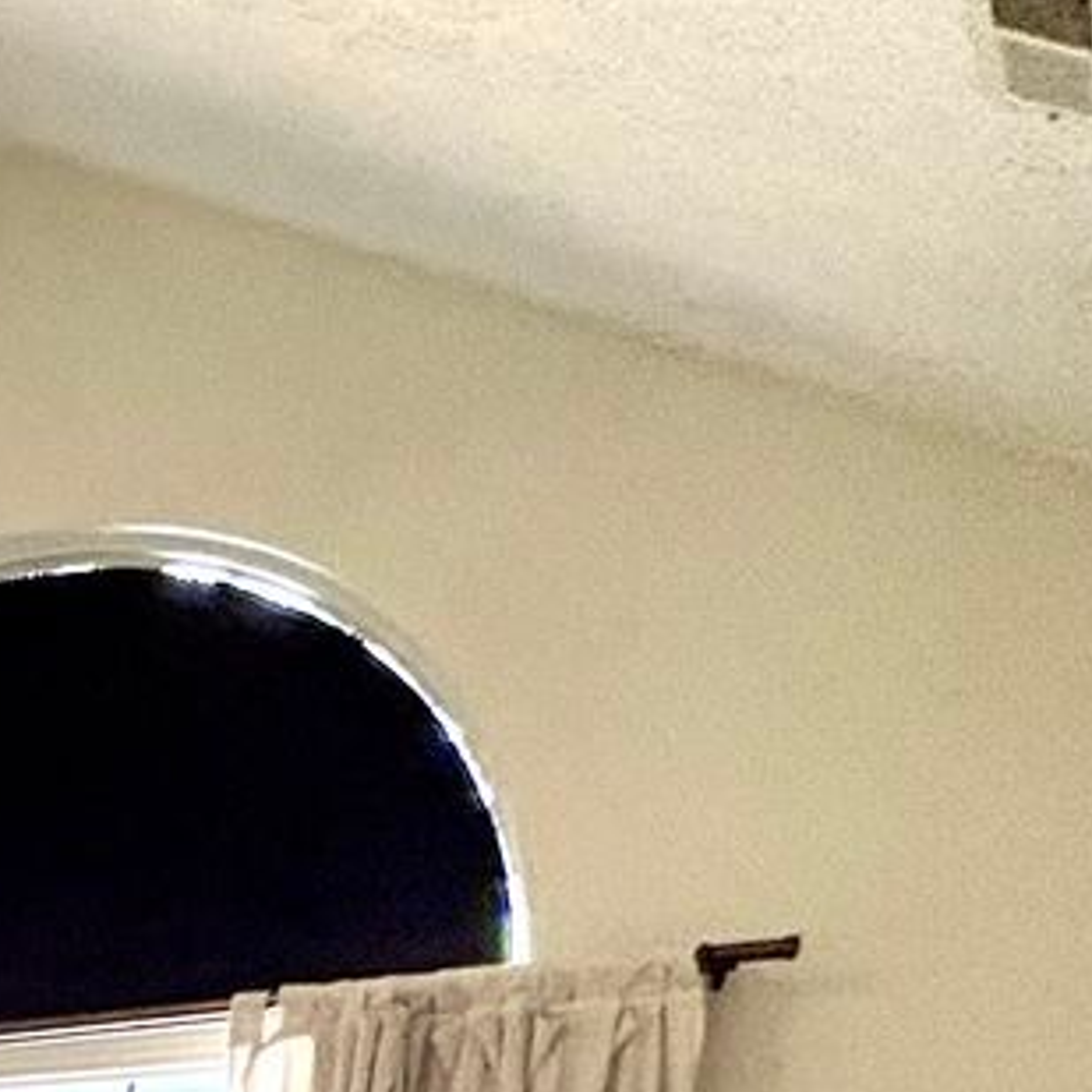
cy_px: 1698
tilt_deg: -7.1
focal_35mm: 60
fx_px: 2141
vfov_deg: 22.6
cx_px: -1194
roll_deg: -2.3
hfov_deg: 17.7
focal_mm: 2.22
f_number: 2.2
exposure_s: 1/60
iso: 500
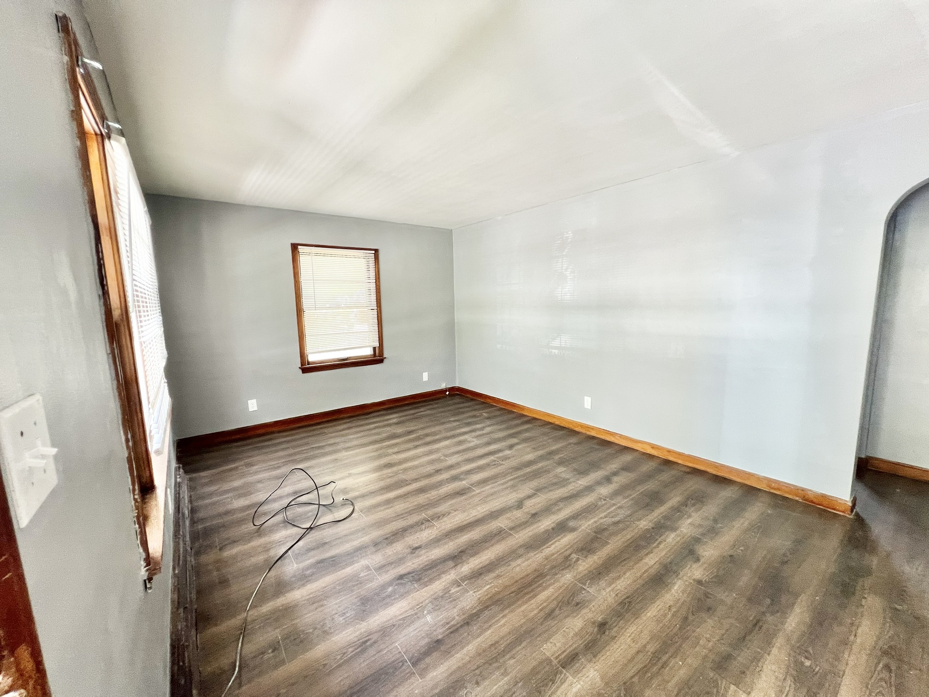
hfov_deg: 106.2
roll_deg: +1.4
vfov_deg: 89.9
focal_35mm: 13
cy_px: 348
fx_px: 349
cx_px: 464
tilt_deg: -7.4
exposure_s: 1/30
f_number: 1.8
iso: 100
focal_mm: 1.57
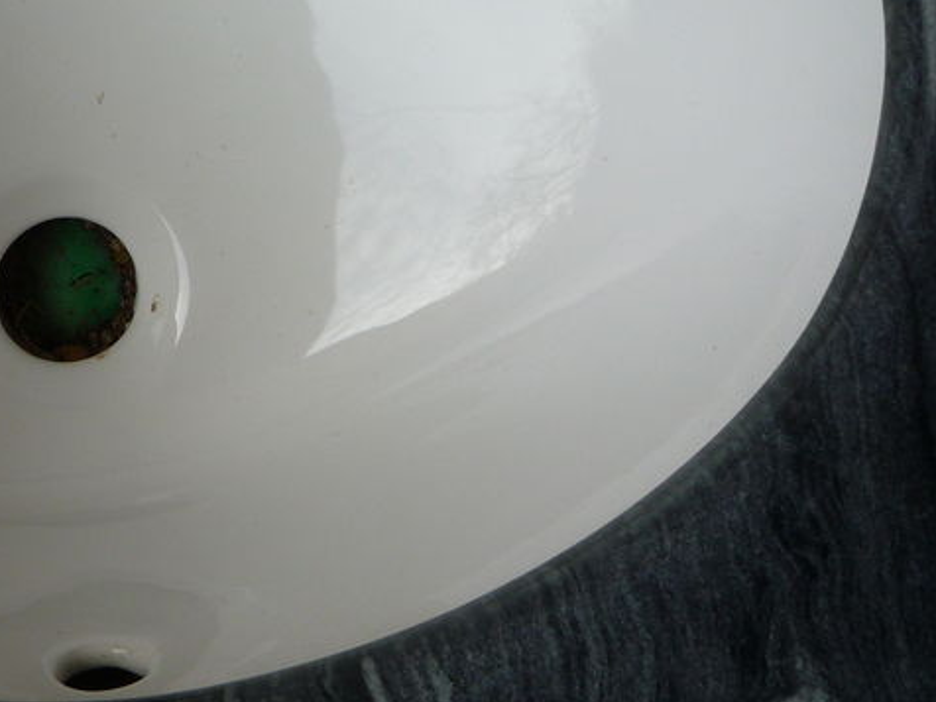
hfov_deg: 29.4
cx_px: 81
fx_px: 1703
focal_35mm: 63
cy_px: 165
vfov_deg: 23.0
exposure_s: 1/125
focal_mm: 5.2
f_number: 4
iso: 100
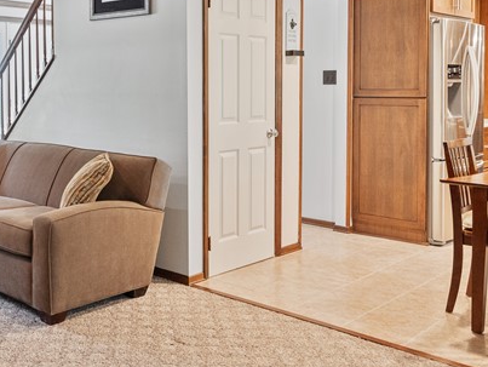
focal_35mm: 44
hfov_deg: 41.4
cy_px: 71
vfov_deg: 32.0
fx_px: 621
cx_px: 109
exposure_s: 1/30
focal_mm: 17
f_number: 2.8
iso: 1600
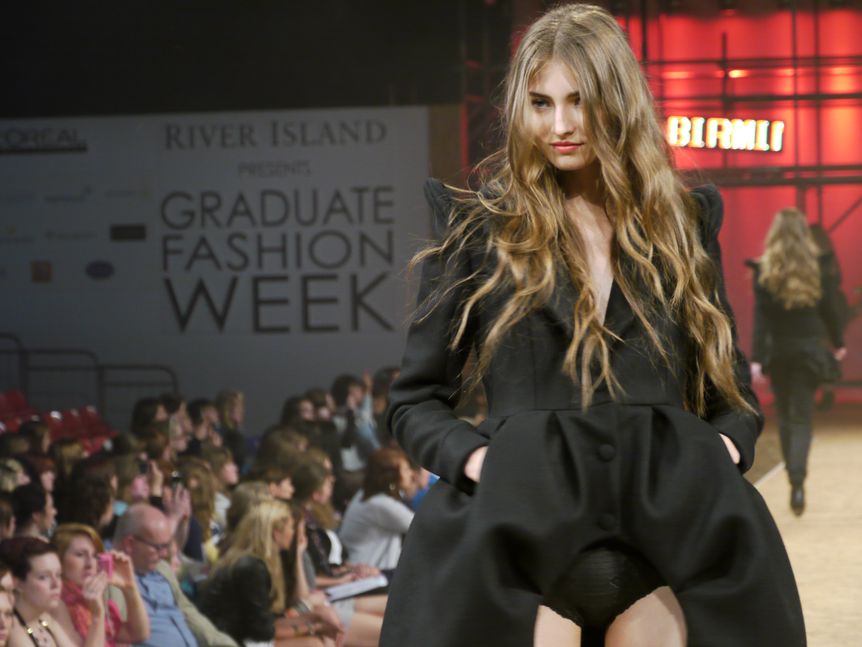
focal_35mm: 122
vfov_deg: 12.1
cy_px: 324
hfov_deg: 16.1
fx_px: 3038
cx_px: 431
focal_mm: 61
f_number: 5.7
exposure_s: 1/100
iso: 800
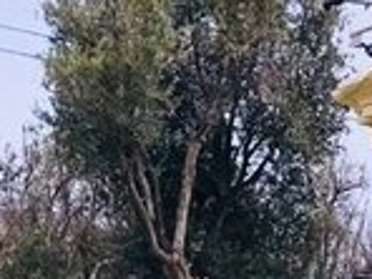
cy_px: 418
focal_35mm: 125
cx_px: 576
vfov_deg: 11.4
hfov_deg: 14.6
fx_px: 1343
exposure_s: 1/2740
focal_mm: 3.99
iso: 20
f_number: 1.8
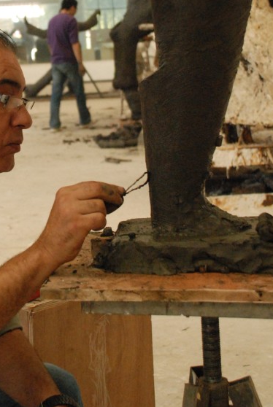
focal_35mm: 90
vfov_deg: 22.3
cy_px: 73
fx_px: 1020
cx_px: 49
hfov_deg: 15.1
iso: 1600
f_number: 4.2
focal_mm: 31
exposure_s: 1/320
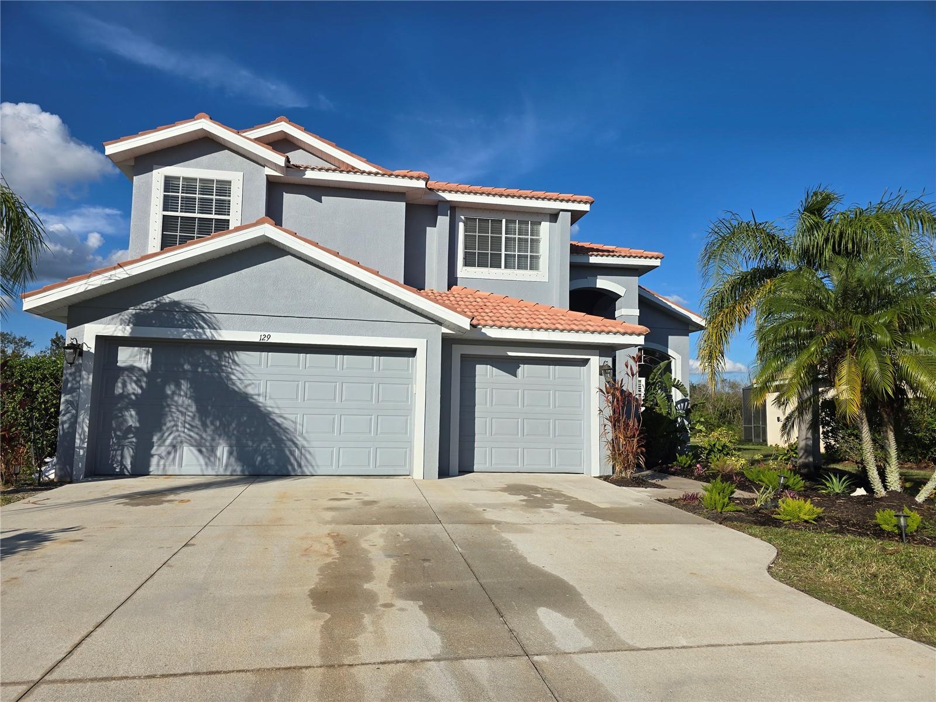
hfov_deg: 73.9
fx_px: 622
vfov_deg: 58.9
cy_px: 351
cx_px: 468
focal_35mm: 23
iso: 12
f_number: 1.7
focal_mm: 6.3
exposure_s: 1/1235
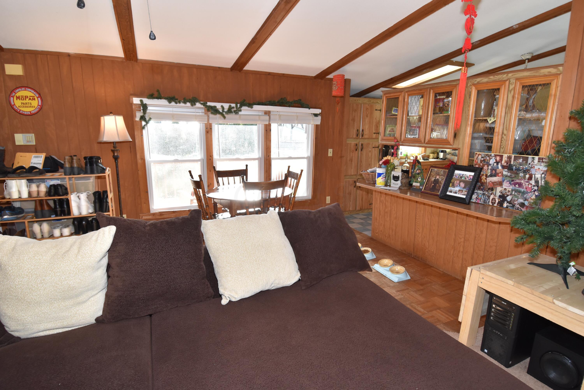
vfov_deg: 67.4
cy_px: 195
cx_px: 292
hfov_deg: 90.0
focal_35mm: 18
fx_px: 292
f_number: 5.6
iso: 800
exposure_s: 1/125
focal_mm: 12
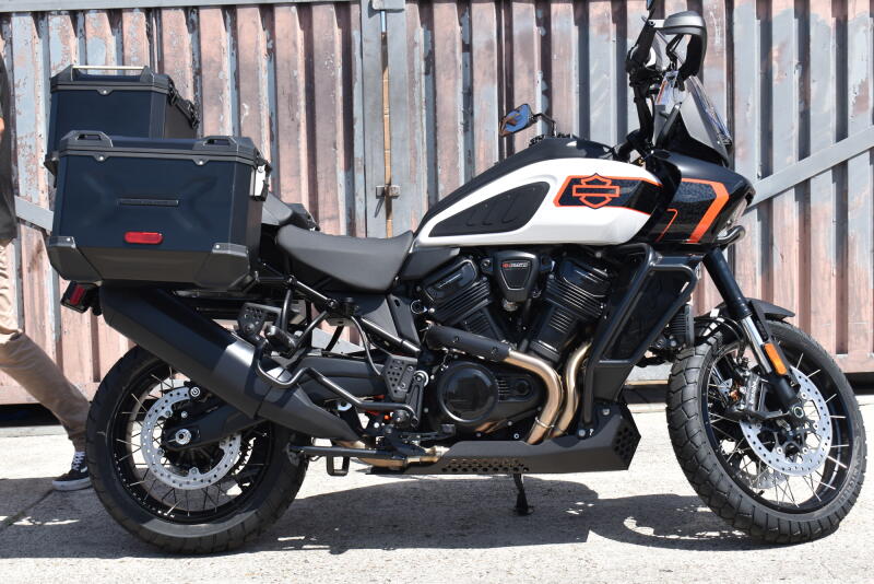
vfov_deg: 25.8
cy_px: 292
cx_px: 437
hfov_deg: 37.8
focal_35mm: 52
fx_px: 1275
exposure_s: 1/250
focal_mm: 35
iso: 140
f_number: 8
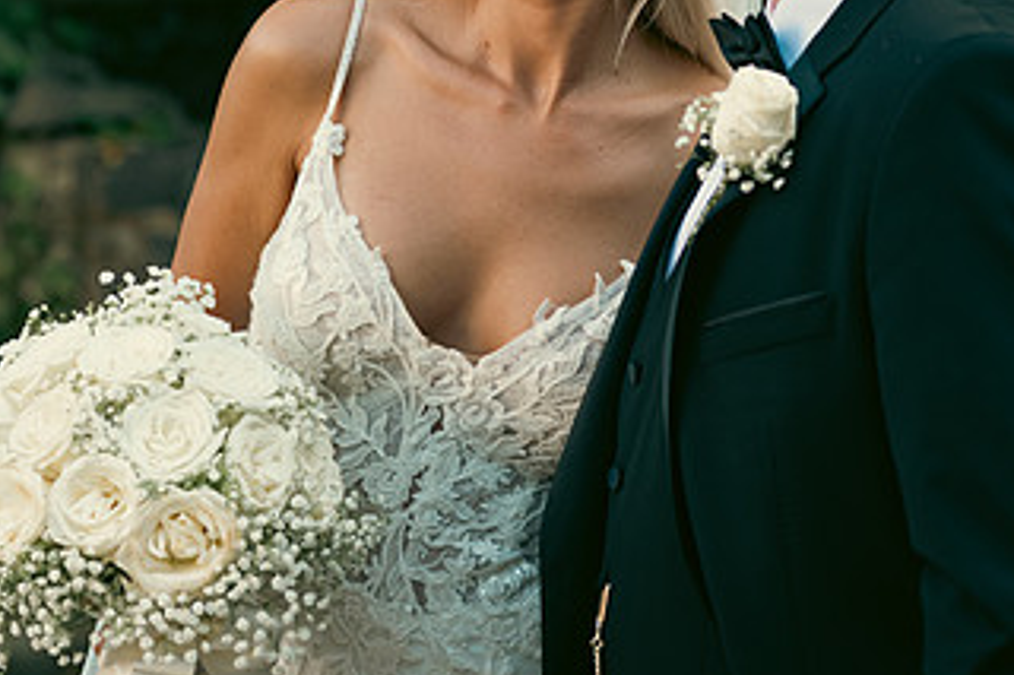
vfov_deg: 8.2
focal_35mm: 167
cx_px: 478
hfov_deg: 12.3
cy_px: 68
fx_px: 4701
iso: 200
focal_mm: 92
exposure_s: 1/200
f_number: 3.5
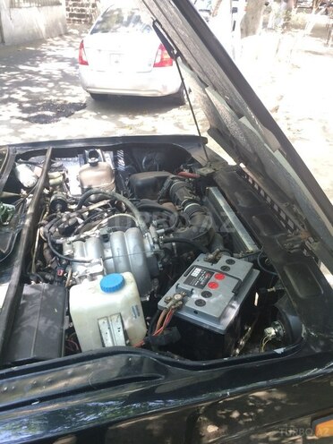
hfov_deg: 48.2
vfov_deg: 61.7
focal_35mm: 29
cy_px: 222
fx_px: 372
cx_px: 166
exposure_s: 1/33
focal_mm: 4.15
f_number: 2.2
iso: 40
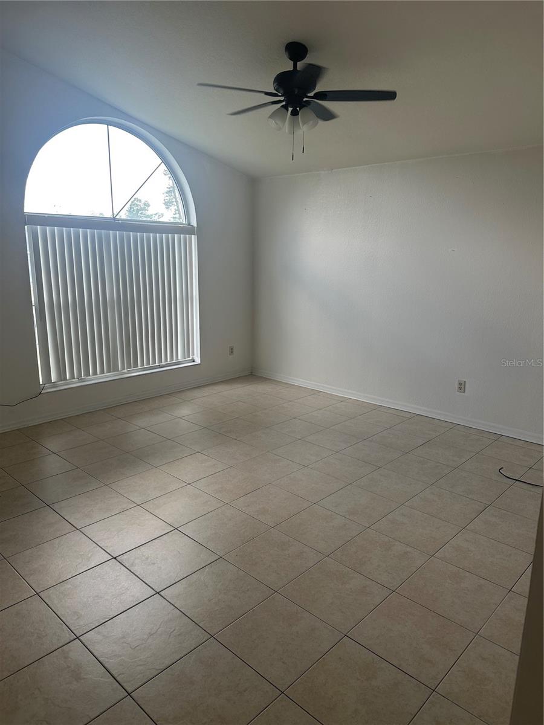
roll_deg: -1.4
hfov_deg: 56.8
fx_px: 503
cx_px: 272
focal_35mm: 24
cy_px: 362
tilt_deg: -12.9
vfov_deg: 71.6
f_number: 1.78
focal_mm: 6.86
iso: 64
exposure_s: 1/191
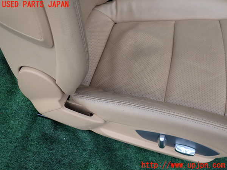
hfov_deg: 60.0
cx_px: 114
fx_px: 197
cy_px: 85
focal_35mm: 30
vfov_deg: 46.8
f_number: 2.3
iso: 100
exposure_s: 1/200
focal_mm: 5.4
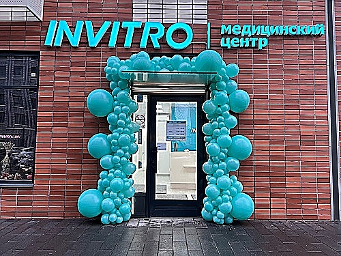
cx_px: 170
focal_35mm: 26
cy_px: 128
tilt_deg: +3.7
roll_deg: -0.8
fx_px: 256
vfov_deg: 53.1
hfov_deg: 67.3
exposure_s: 1/100
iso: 125
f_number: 1.5
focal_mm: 5.7
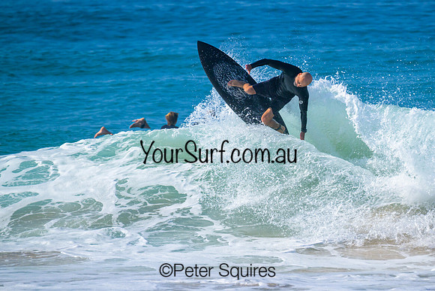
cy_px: 176
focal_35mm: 559
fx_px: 6761
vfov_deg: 2.5
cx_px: 297
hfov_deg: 3.7
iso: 500
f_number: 7.6
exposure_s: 1/2000
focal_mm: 410
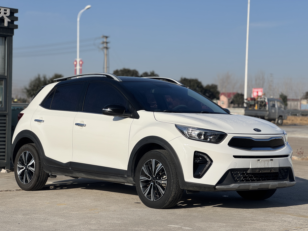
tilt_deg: -0.3
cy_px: 116
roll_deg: -0.7
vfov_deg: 19.1
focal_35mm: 77
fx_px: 685
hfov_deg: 25.3
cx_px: 154
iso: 32
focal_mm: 9
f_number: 2.8
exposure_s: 1/2096
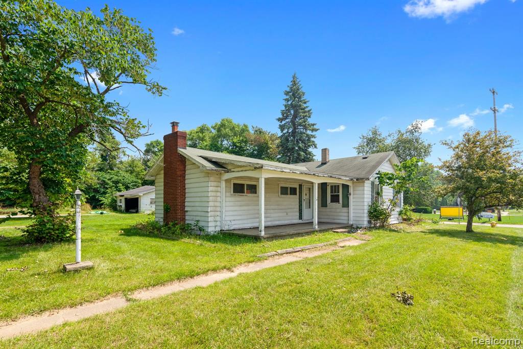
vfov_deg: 70.5
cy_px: 174
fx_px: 247
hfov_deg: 93.3
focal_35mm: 17
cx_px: 262
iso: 400
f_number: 8
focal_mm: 17
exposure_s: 1/400
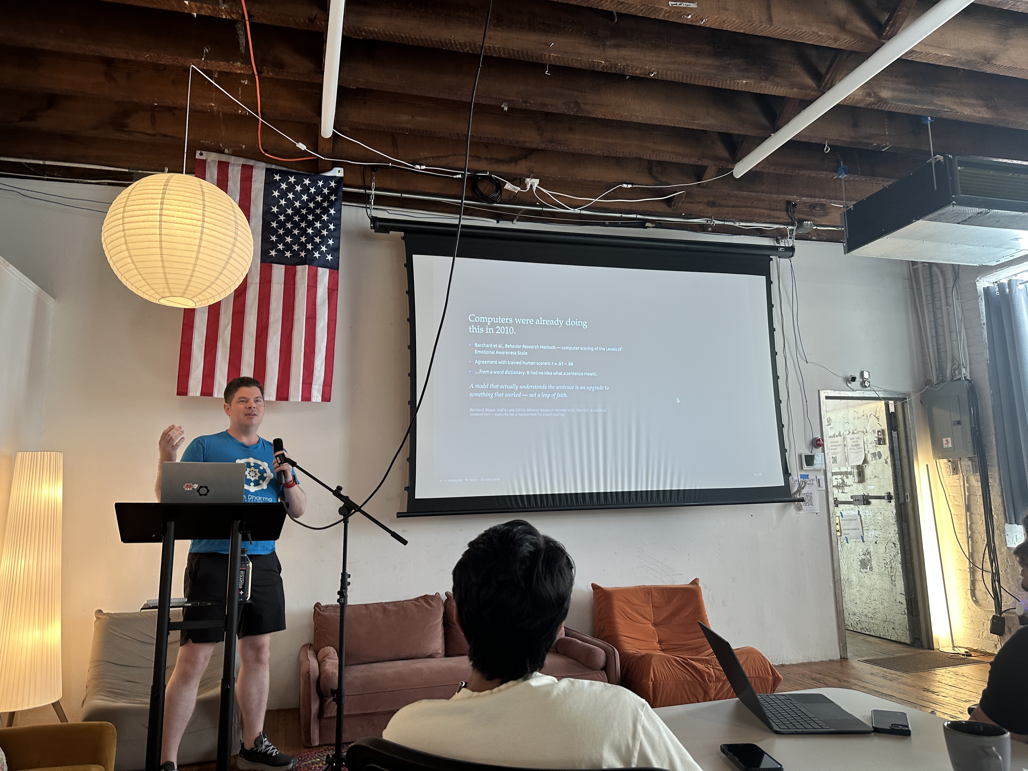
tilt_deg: +9.7
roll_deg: -1.4
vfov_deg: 56.8
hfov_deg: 71.6
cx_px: 514
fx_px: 713
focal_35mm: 24
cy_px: 386
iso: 125
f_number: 1.78
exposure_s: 1/60
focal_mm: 6.86
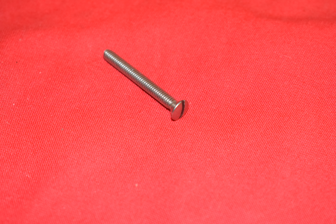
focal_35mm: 82
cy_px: 112
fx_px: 770
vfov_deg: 16.6
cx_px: 168
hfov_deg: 24.6
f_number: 5.6
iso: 2000
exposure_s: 1/125
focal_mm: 55
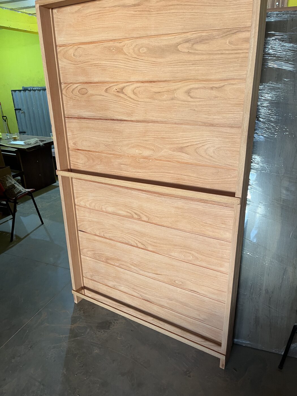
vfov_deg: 67.3
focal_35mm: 26
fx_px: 297
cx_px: 148
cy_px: 198
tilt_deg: -22.2
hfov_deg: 53.1
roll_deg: +1.6
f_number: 1.6
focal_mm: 5.1
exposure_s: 1/60
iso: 160
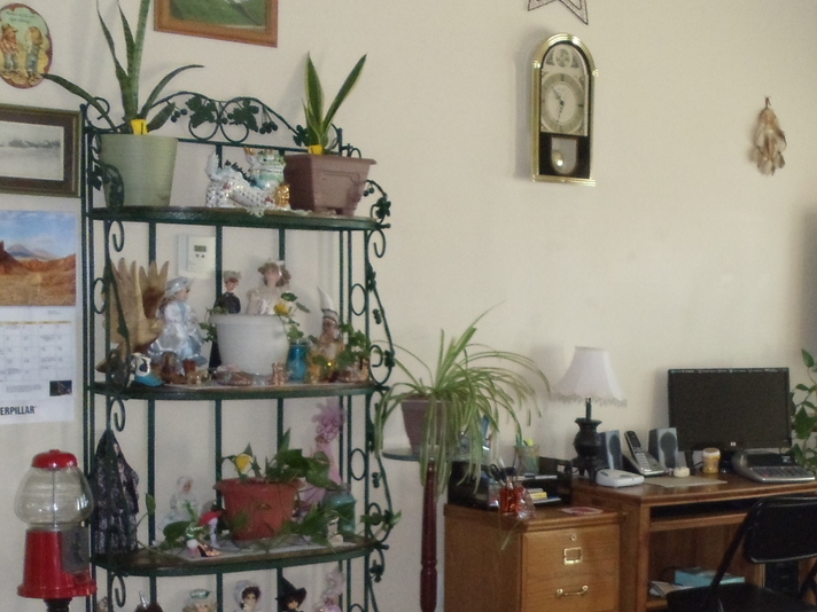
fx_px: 2101
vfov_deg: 16.5
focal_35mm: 89
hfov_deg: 21.8
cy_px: 481
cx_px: 630
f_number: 3.5
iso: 400
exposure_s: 1/30
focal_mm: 6
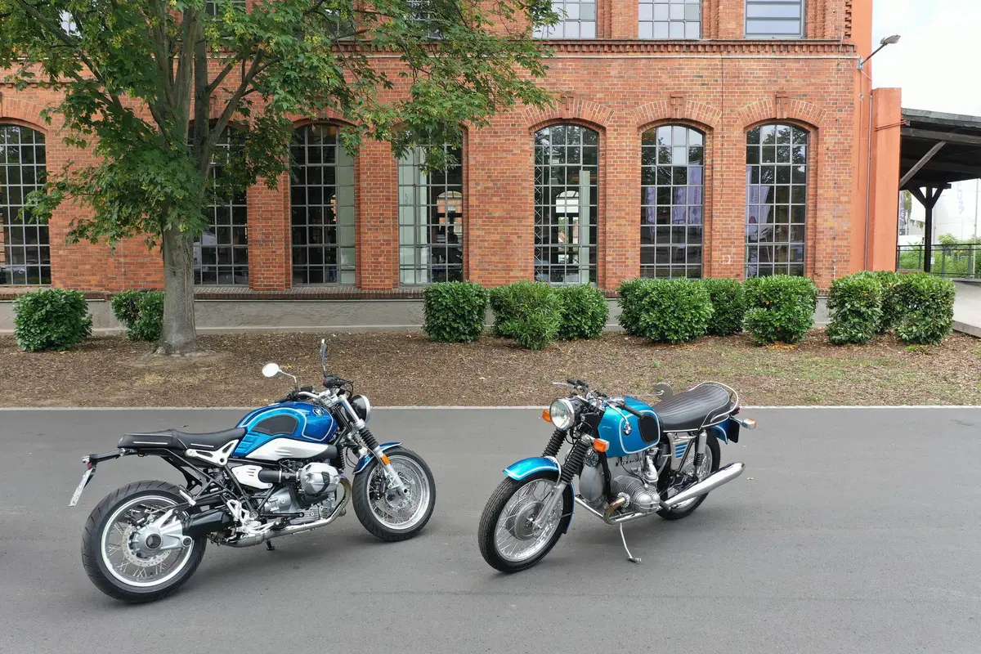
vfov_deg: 46.4
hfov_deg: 65.5
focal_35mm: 28
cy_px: 327
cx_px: 490
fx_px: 763
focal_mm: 10.26
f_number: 4
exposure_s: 1/80
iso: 100
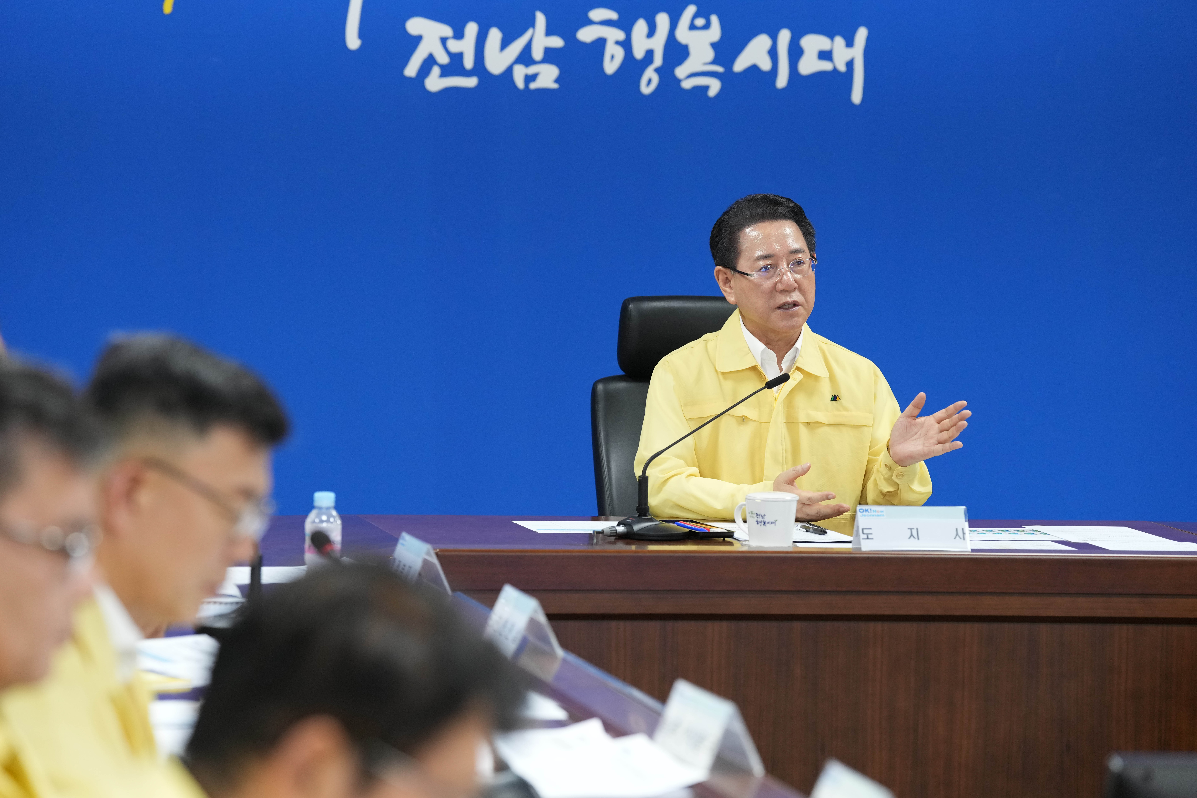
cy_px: 399
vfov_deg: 11.0
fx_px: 4156
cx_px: 598
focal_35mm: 125
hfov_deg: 16.4
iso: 2500
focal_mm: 125
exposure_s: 1/250
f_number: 3.5
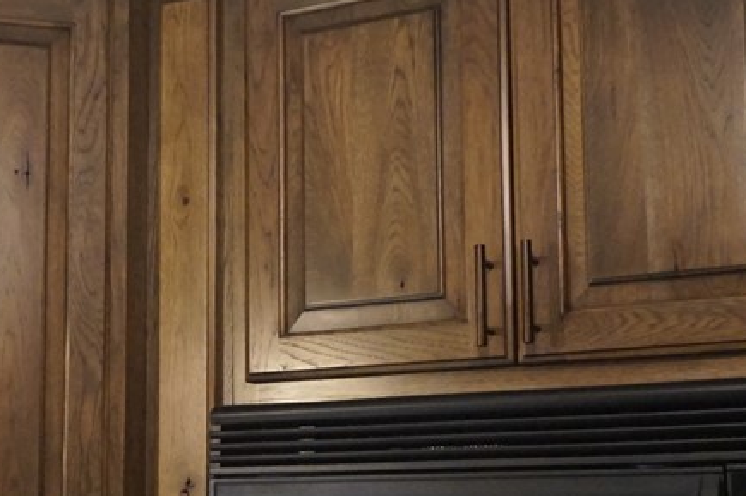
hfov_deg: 26.7
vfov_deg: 18.0
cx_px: 193
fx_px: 1552
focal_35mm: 75
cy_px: 397
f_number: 4
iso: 3200
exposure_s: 1/160
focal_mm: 20
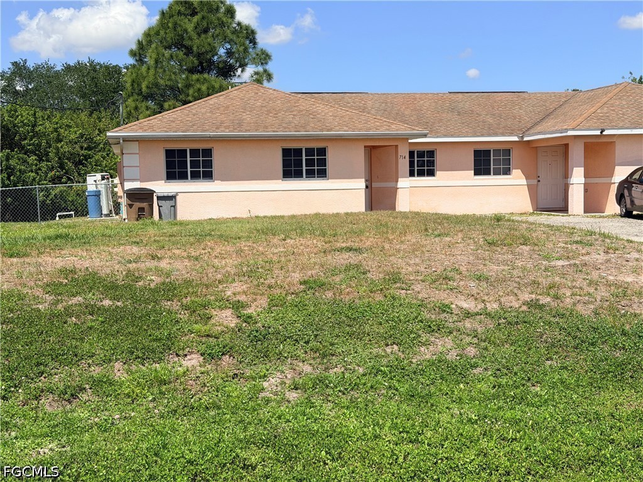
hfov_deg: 39.7
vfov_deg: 30.3
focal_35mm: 48
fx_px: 892
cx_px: 322
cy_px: 241
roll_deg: +1.3
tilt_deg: -4.6
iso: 64
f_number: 1.78
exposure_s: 1/6536
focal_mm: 6.76
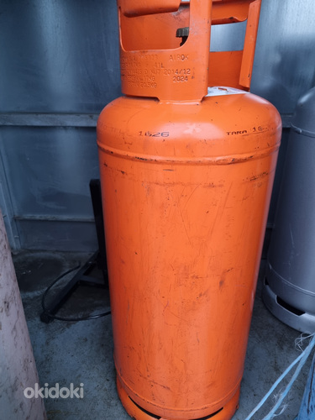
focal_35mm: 26
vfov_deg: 67.3
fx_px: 315
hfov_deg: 53.1
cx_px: 158
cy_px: 210
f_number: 1.8
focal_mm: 5.4
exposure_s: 1/50
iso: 400
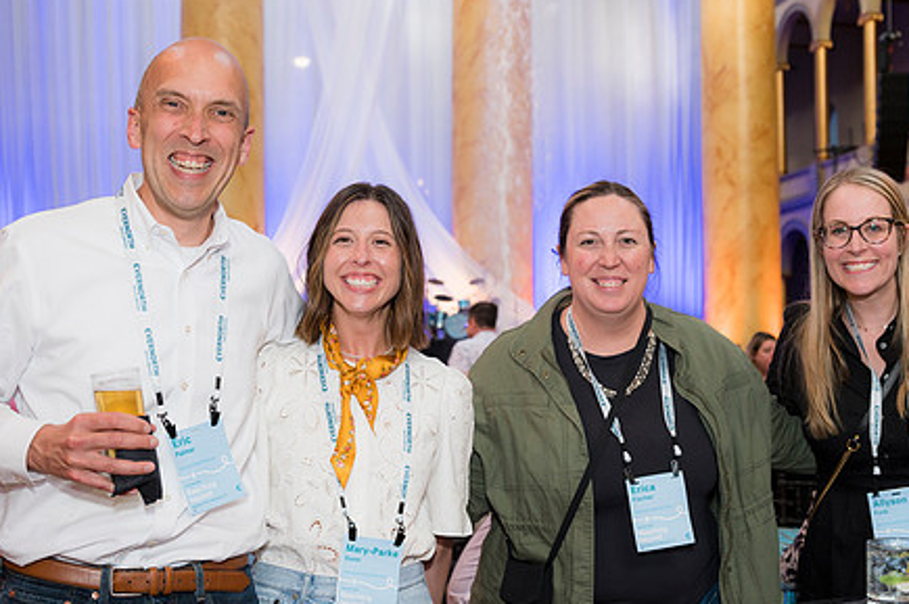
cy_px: 376
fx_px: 1236
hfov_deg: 40.3
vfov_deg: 27.4
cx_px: 533
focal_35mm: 49
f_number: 4
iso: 800
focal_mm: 35
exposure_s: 1/100
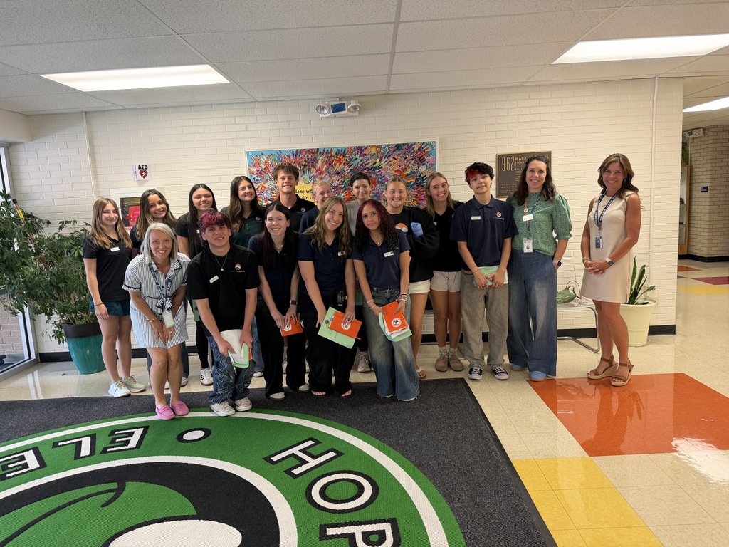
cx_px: 364
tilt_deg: -7.8
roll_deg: +2.3
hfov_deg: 71.6
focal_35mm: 24
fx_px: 505
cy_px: 274
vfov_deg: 56.8
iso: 125
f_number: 1.78
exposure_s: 1/60
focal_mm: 6.76
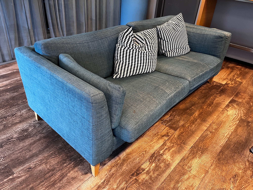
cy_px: 95
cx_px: 126
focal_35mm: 26
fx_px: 190
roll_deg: -3.9
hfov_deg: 67.3
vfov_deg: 53.1
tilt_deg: -31.8
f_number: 1.6
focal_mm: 5.1
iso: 250
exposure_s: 1/50
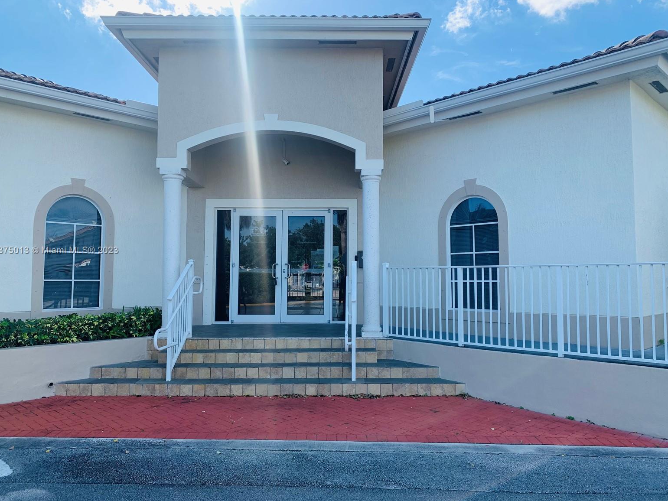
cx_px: 326
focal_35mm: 27
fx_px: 521
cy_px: 251
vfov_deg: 51.4
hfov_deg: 65.3
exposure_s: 1/1032
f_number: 1.8
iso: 25
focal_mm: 4.25
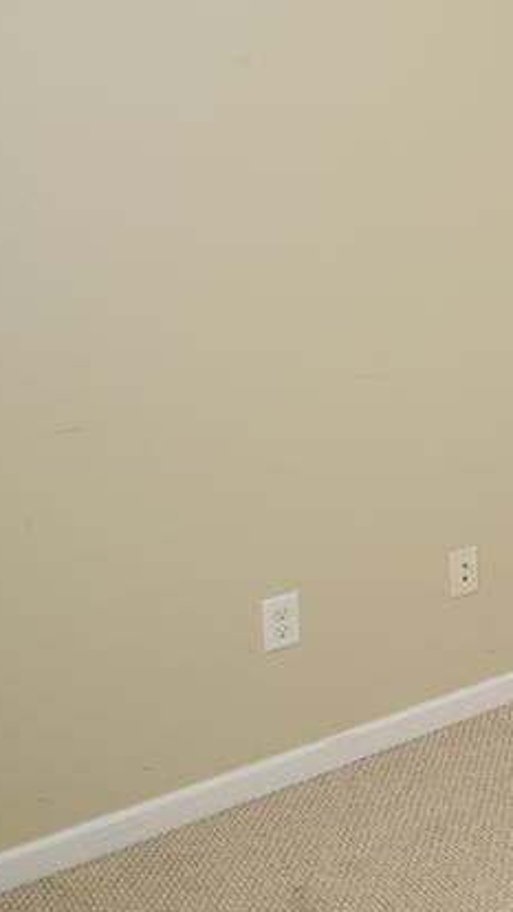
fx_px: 1064
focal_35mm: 44
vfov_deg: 44.5
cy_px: 204
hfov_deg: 18.8
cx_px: 989
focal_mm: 17
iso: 100
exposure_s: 1/60
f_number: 7.1
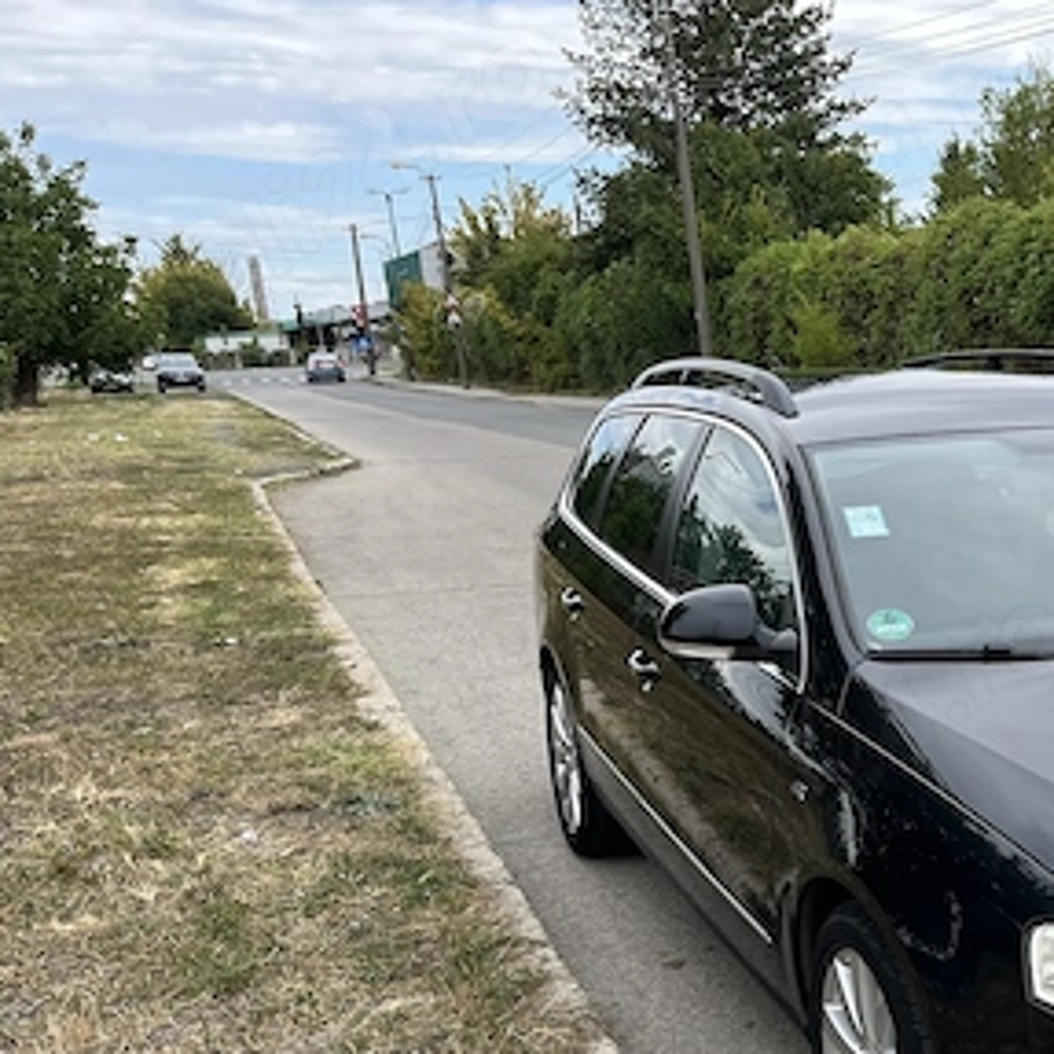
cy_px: 819
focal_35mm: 48
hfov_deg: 32.3
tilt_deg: -16.1
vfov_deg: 34.4
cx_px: 1080
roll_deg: +2.7
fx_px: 1654
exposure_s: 1/1294
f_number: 1.6
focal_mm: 5.1
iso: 50
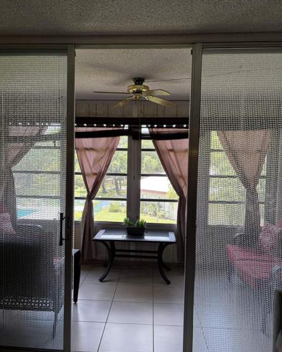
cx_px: 138
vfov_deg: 62.2
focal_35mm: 28
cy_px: 180
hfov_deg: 51.5
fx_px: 292
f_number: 1.6
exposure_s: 1/170
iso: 64
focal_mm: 5.96
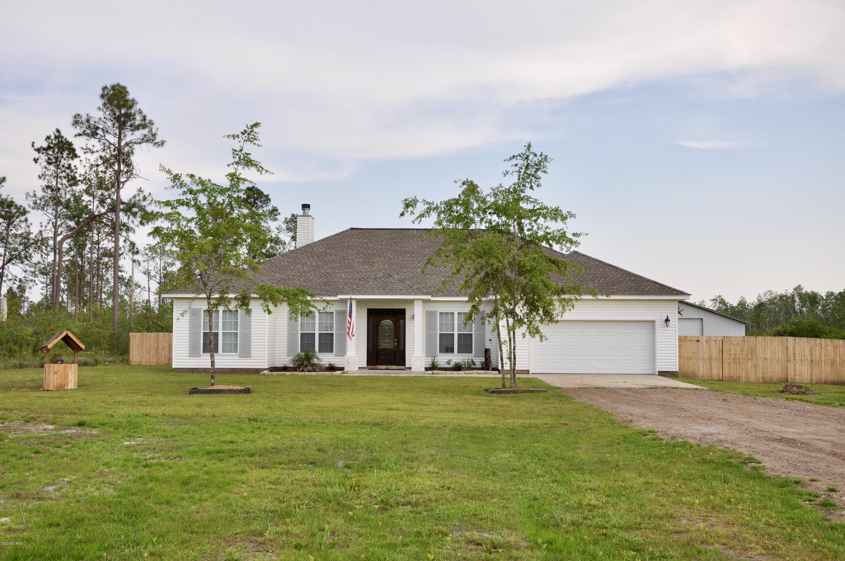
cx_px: 422
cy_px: 280
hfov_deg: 49.6
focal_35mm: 39
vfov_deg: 34.1
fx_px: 914
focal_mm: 26
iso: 200
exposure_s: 1/200
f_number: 7.1
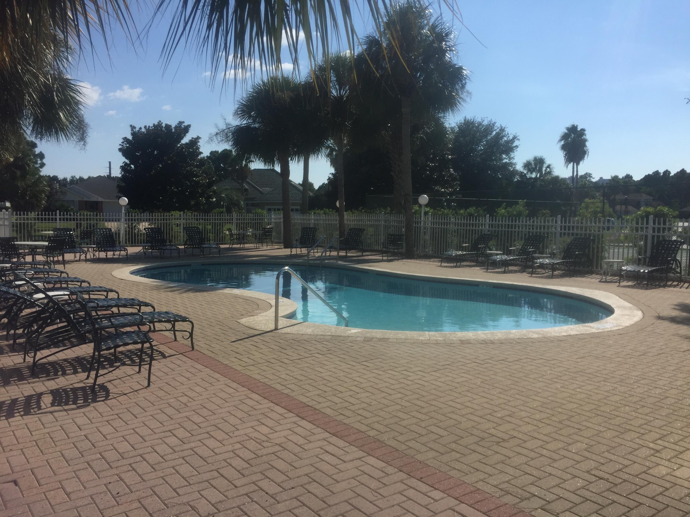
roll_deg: -1.8
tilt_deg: -4.8
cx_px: 345
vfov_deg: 48.2
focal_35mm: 29
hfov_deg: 61.7
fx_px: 578
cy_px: 258
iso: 32
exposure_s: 1/3968
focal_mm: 4.15
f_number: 2.2
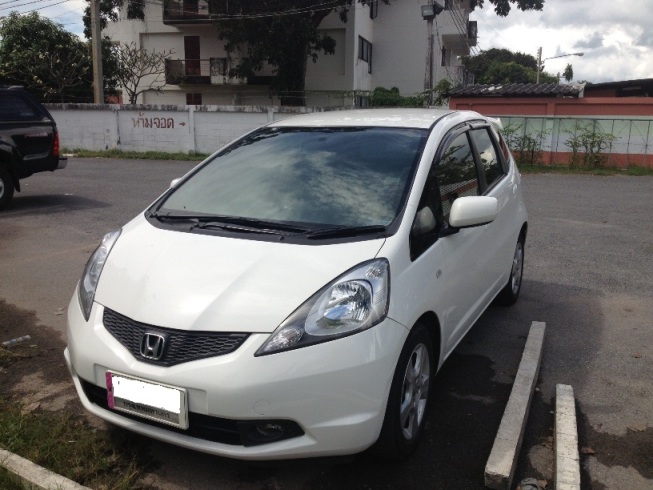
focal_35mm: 35
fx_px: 660
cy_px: 245
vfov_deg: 40.7
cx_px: 326
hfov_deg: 52.6
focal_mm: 4.28
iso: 50
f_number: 2.4
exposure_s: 1/1905
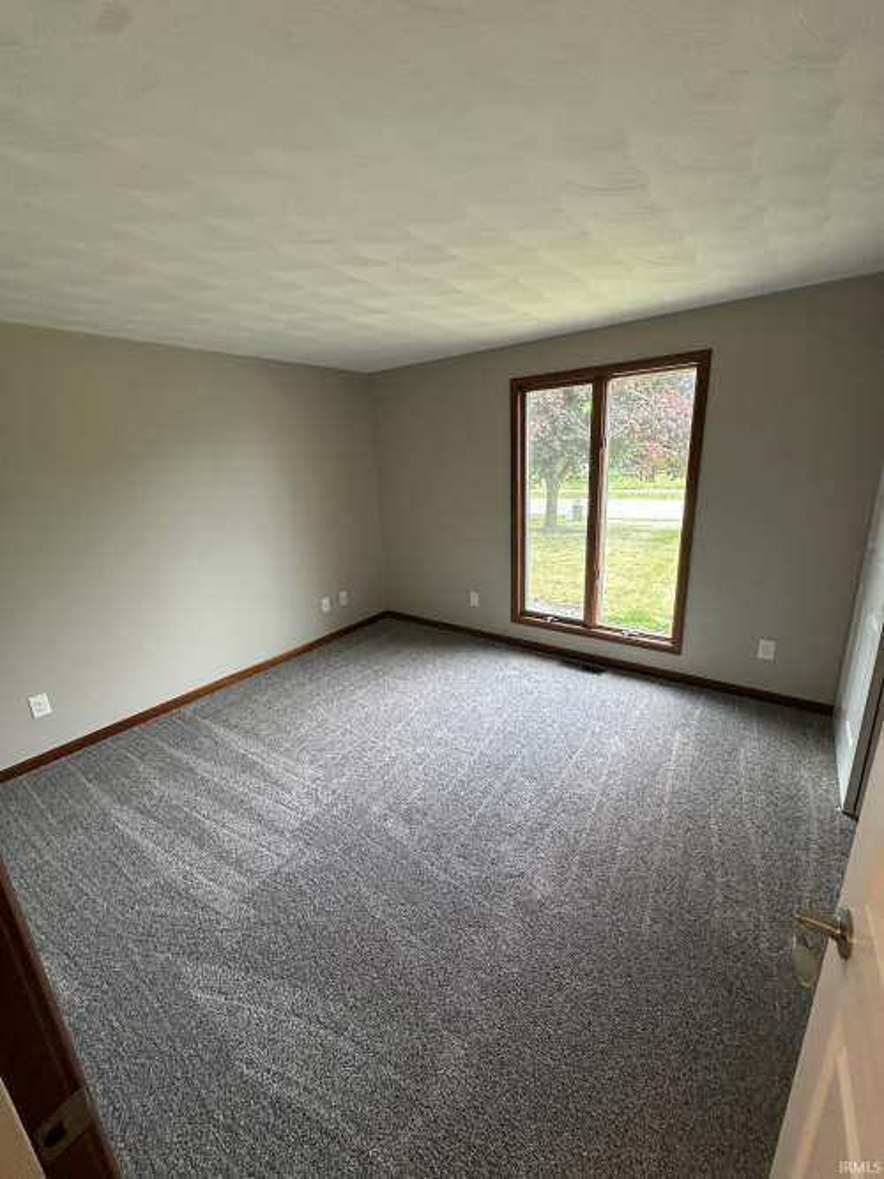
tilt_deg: -15.3
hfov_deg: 85.7
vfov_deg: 102.1
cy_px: 590
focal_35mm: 14
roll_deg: +3.3
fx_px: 477
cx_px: 442
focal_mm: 2.22
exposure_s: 1/120
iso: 125
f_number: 2.2
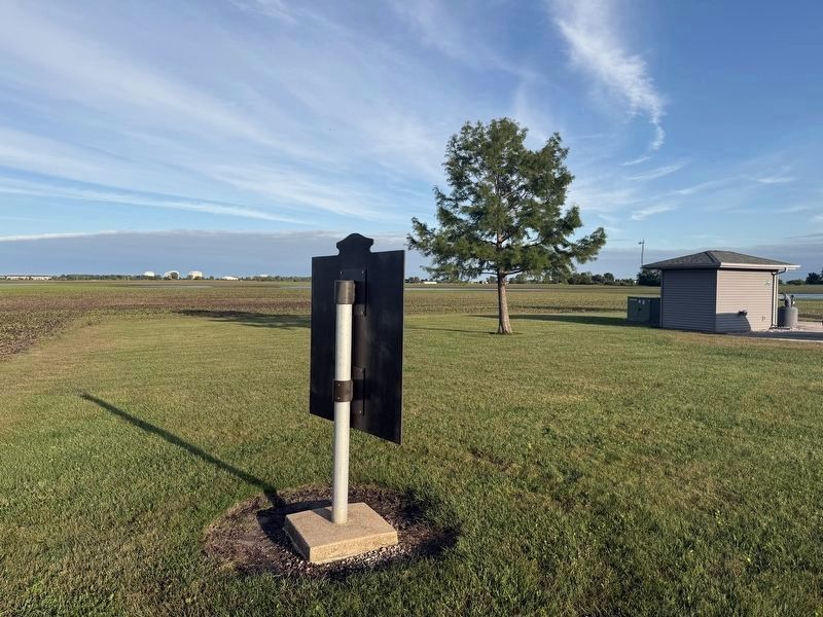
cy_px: 308
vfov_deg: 56.8
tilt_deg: -2.7
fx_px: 571
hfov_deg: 71.6
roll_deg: -0.3
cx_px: 412
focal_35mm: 24
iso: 80
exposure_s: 1/4167
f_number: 1.78
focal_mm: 6.76
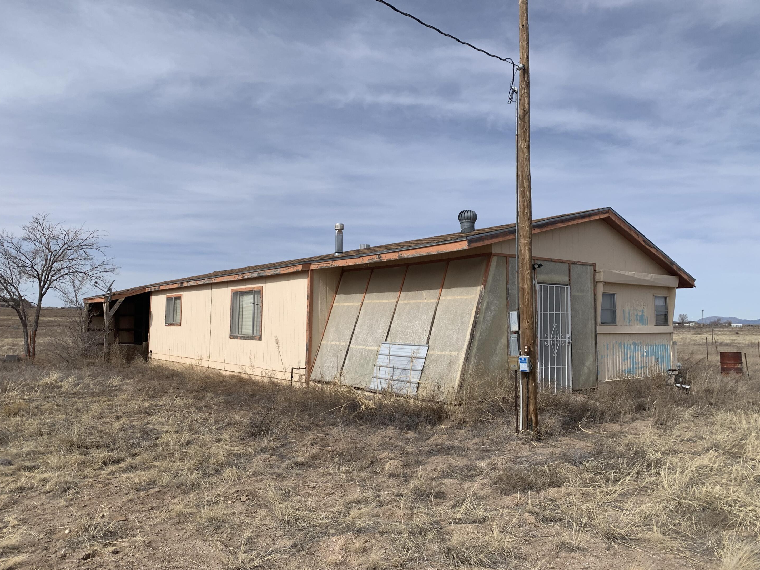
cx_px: 383
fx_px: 593
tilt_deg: +2.6
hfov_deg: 65.3
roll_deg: -0.8
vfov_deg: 51.4
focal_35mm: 27
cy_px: 279
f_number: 1.8
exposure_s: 1/4274
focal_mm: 4.25
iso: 25
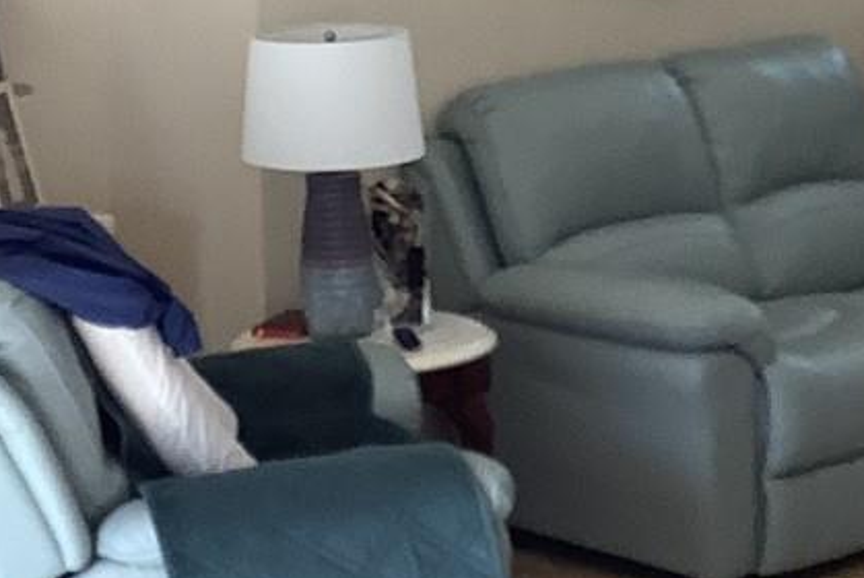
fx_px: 2954
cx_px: 355
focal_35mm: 123
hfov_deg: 16.6
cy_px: 62
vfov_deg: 11.1
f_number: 2.4
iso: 64
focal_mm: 3.3
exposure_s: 1/50
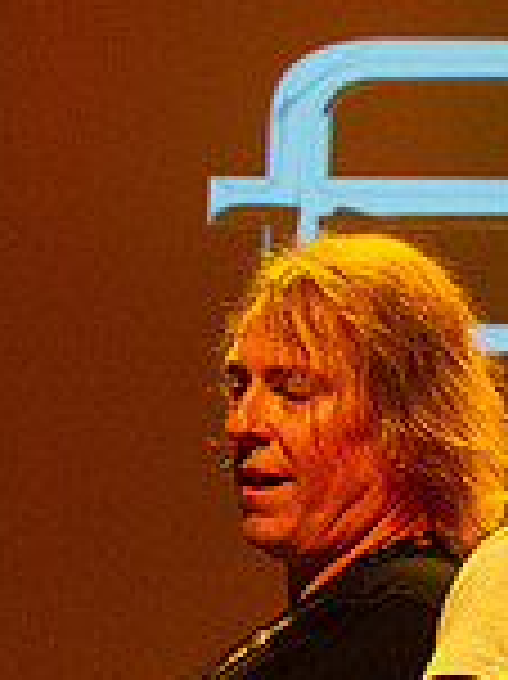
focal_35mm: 321
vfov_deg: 6.1
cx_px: 367
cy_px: 907
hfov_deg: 4.6
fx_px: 6290
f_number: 6.3
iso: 8000
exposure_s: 1/100
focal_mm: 70
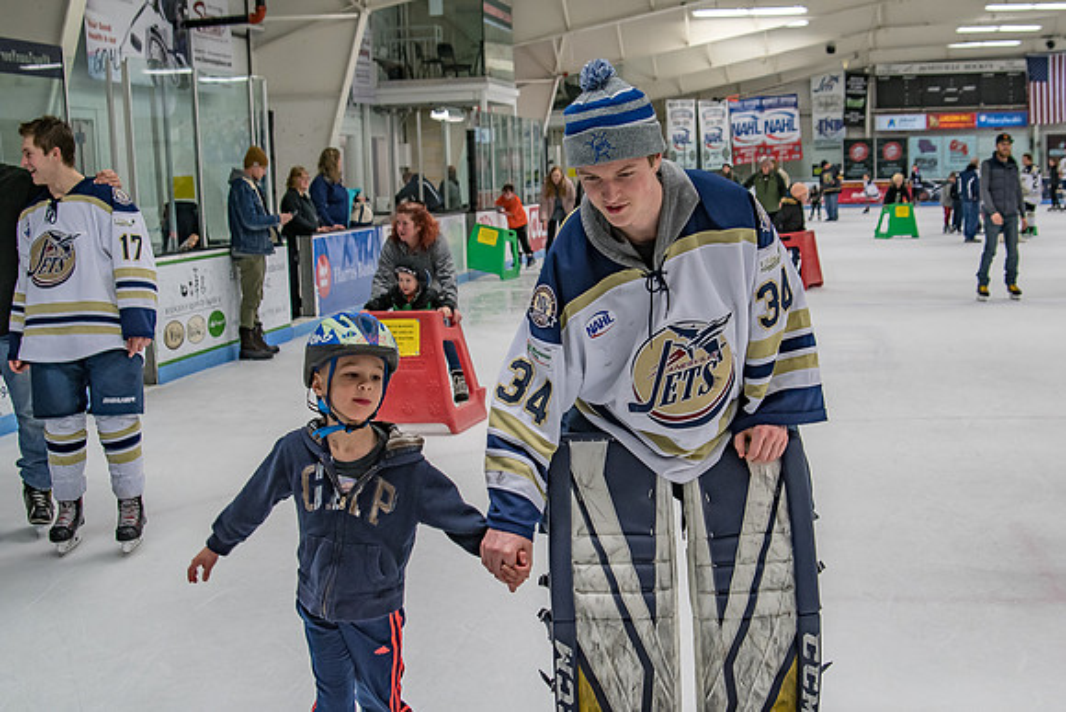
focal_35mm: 48
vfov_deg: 28.3
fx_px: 1409
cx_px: 604
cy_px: 380
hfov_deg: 41.4
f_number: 4
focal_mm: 28
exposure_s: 1/250
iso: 450
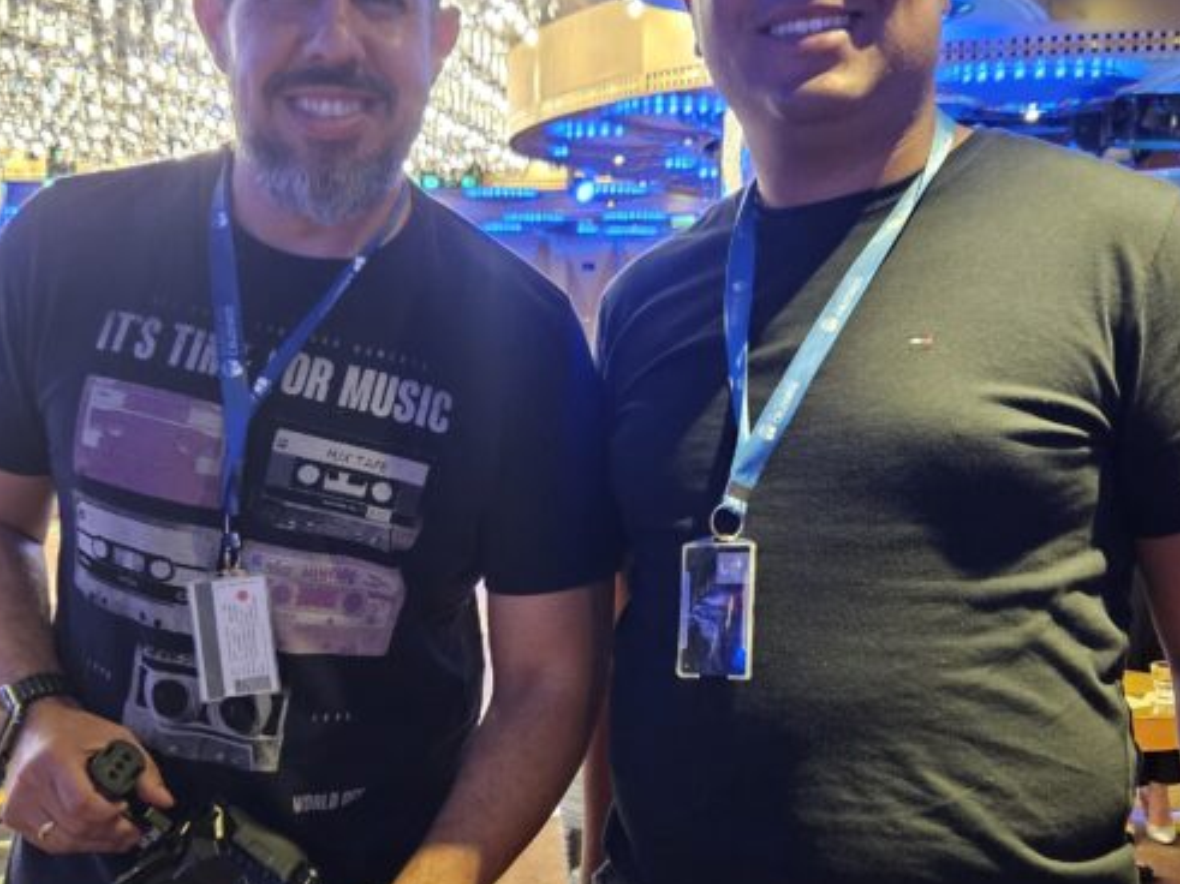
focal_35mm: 48
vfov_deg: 30.2
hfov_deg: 39.7
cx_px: 577
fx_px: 1636
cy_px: 533
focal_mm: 5.4
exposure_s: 1/24
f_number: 1.8
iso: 1000
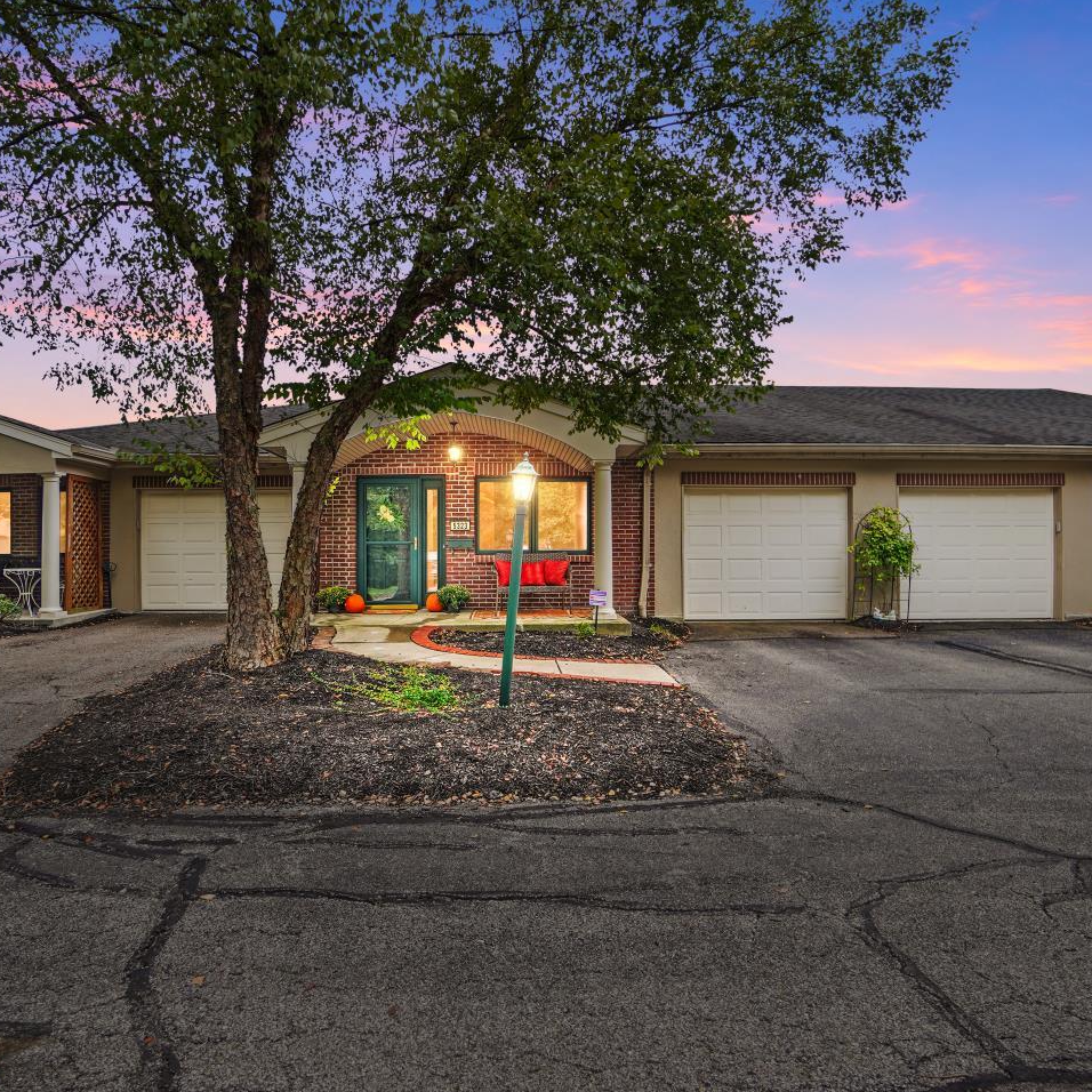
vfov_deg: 74.8
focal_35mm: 20
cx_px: 514
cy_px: 567
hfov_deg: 74.8
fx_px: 714
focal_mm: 10
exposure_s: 1/125
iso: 100
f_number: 4
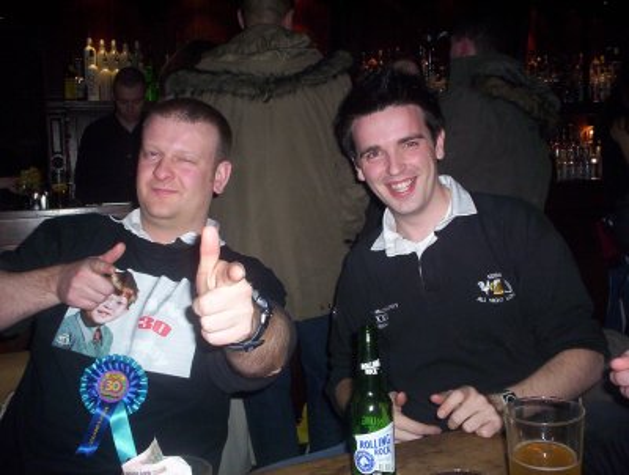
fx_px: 692
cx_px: 314
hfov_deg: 48.9
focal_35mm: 38
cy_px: 238
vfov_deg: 37.9
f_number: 4.5
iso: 140
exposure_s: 1/60
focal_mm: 4.99
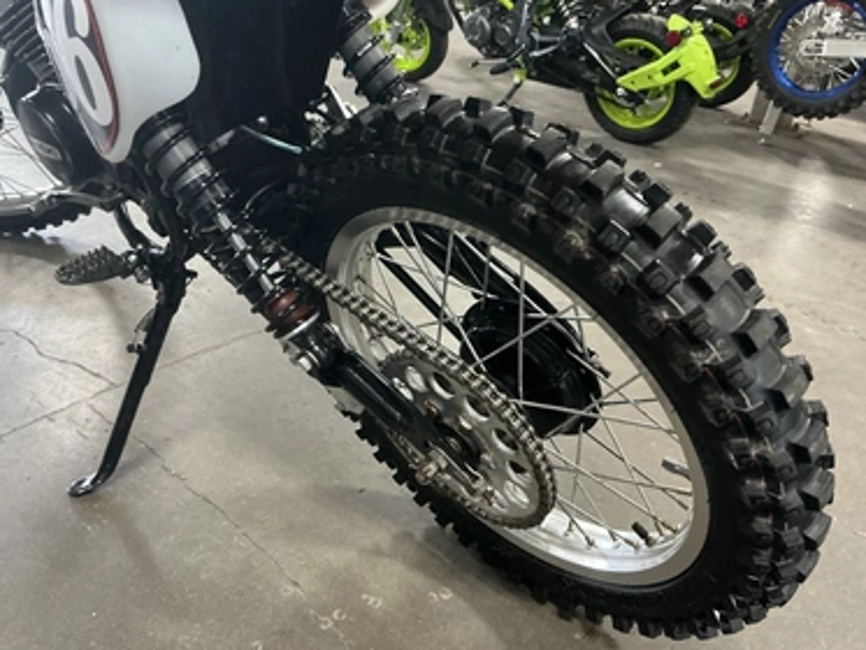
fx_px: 751
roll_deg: -2.5
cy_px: 339
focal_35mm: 30
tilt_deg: -29.3
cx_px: 416
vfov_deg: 46.8
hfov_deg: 59.9
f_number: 1.8
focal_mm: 3
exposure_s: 1/30
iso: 320
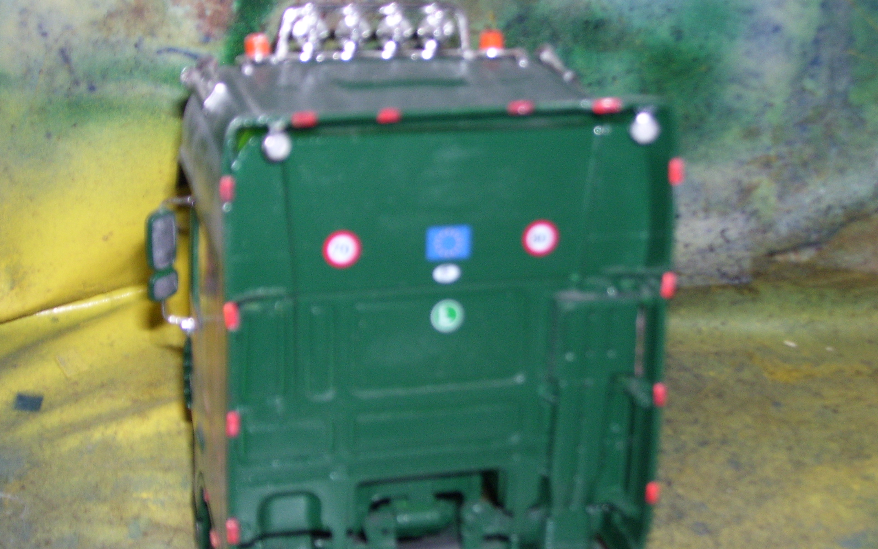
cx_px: 436
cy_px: 313
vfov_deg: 21.3
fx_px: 1460
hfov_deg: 33.5
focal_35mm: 61
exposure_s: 1/60
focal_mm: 9.4
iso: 125
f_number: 3.4
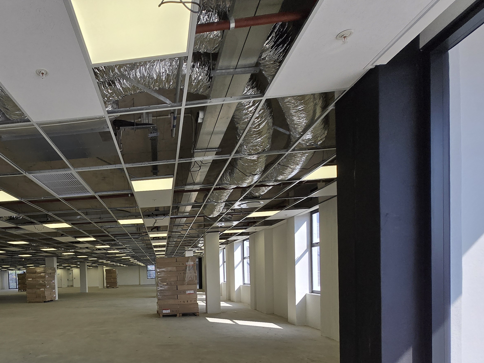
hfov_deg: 71.9
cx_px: 130
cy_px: 285
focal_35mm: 22
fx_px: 308
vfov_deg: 57.0
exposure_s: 1/217
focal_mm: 1.7
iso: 25
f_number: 2.2
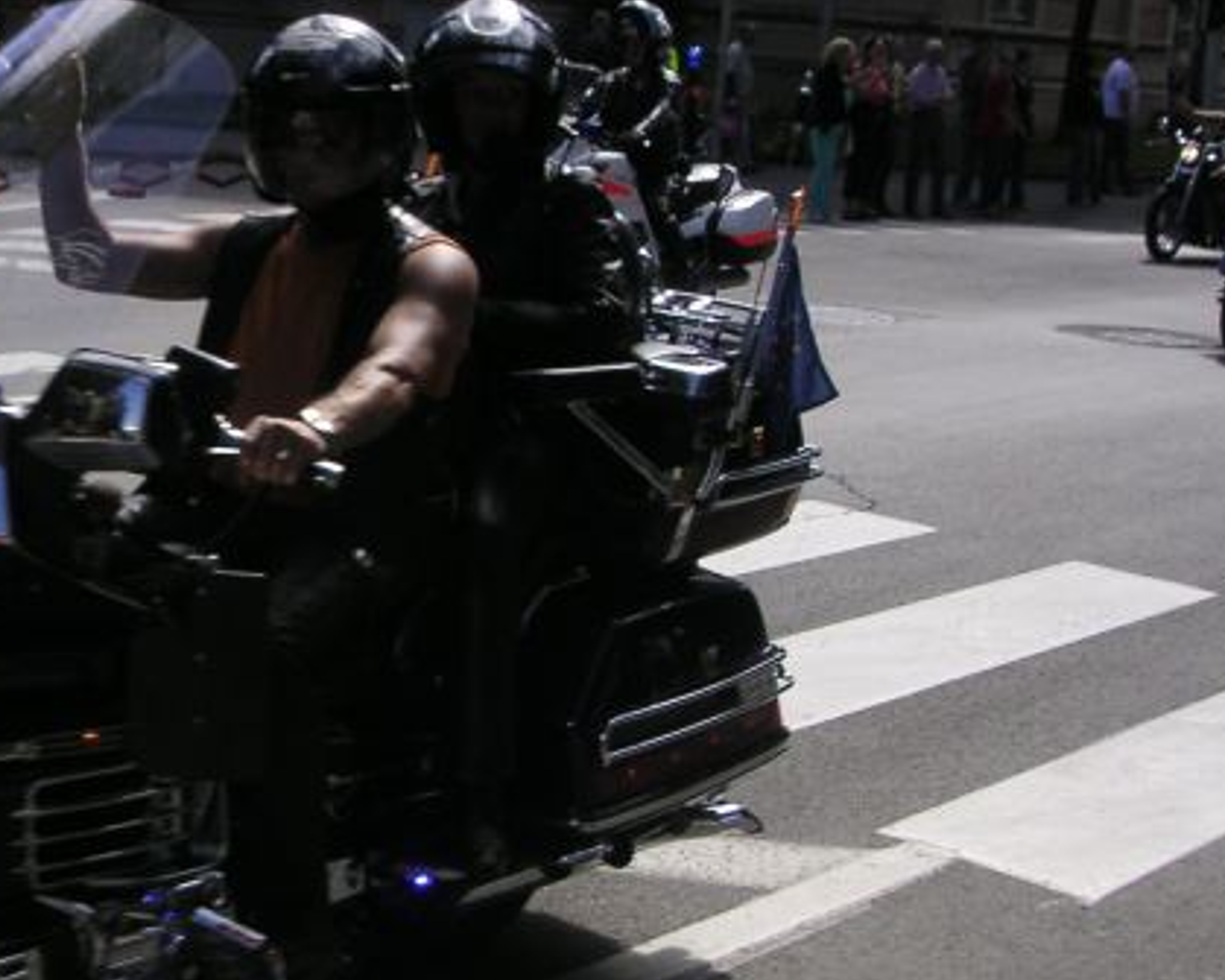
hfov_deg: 26.7
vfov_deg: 22.2
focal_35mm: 69
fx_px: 2501
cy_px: 500
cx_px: 146
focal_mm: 5.7
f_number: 6.7
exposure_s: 1/125
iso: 50
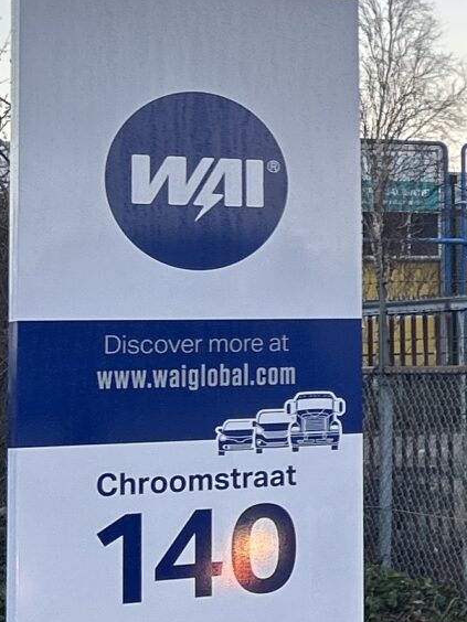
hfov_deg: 11.2
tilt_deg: +2.8
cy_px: 156
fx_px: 2123
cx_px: 980
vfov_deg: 16.6
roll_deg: +1.8
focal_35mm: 118
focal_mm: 5.7
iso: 50
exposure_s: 1/121
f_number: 1.5
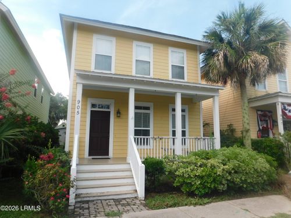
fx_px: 193
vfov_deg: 58.9
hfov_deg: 73.9
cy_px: 109
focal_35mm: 23
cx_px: 146
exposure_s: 1/640
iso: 125
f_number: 3
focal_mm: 4
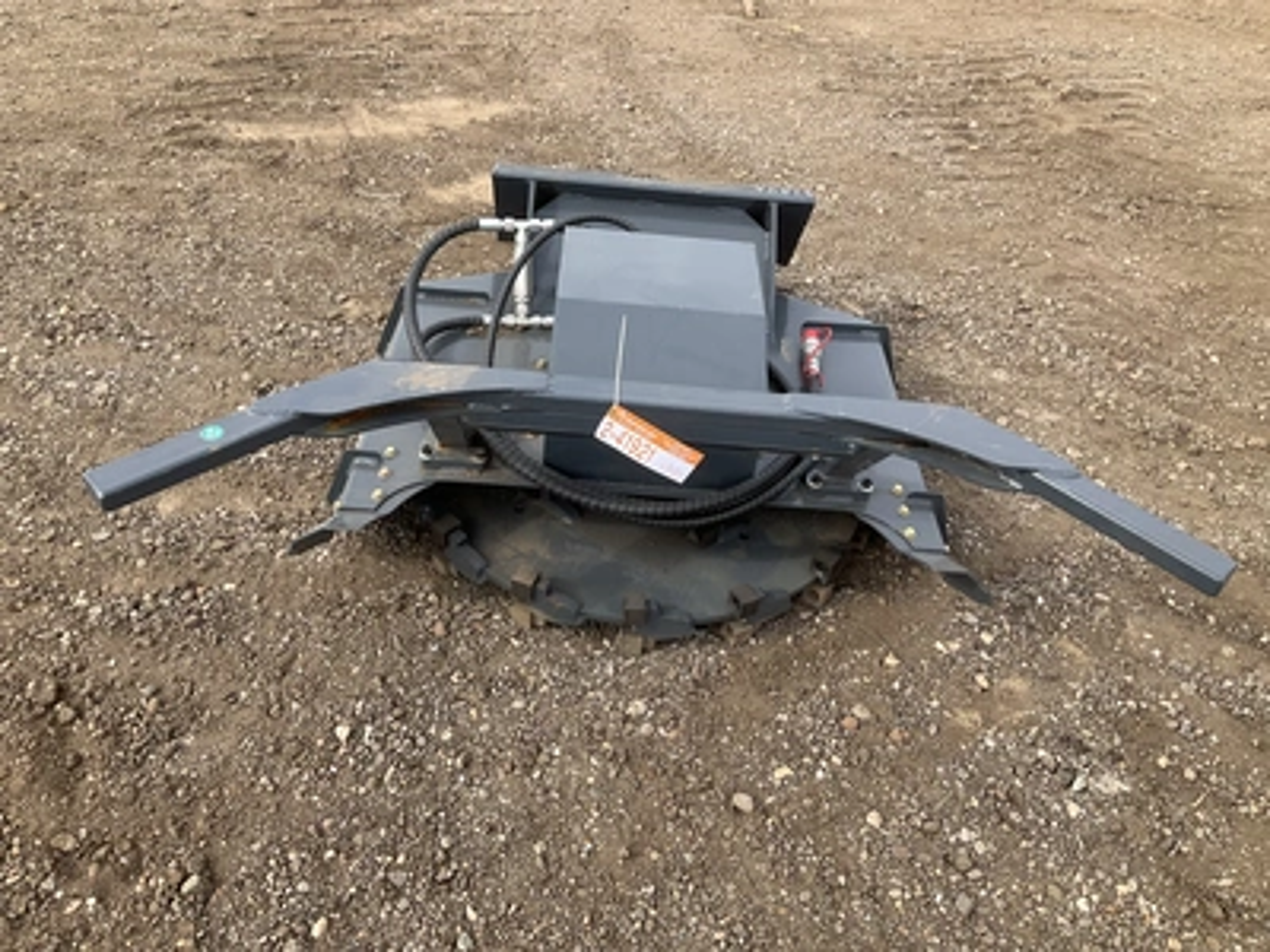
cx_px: 635
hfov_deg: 61.7
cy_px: 476
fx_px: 1064
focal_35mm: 29
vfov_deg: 48.2
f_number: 1.8
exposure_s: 1/580
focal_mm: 3
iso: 25
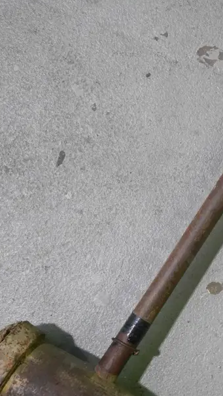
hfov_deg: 16.9
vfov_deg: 30.1
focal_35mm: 70
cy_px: 193
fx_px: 736
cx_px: 210
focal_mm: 19
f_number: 4.3
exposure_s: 1/80
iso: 3200
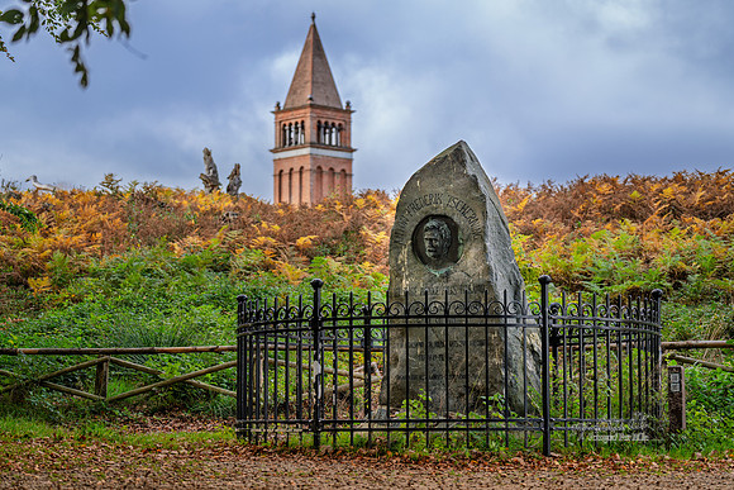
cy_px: 245
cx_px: 378
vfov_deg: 16.0
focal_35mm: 85
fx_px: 1739
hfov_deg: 23.8
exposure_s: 1/640
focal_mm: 81
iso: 200
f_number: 2.8
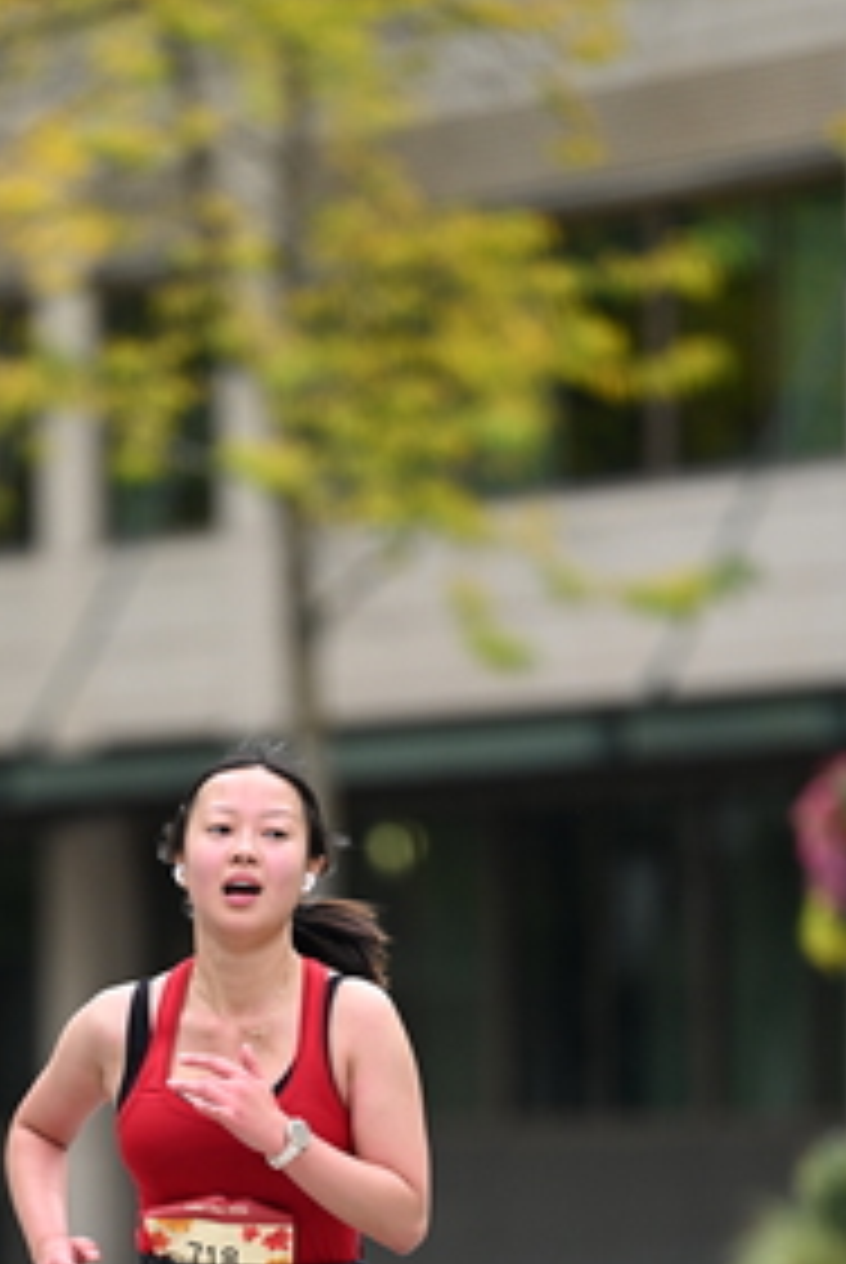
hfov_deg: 3.5
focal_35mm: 391
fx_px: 13748
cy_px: 1125
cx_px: 236
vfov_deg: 5.3
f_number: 2.8
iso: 640
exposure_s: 1/2500
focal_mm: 200
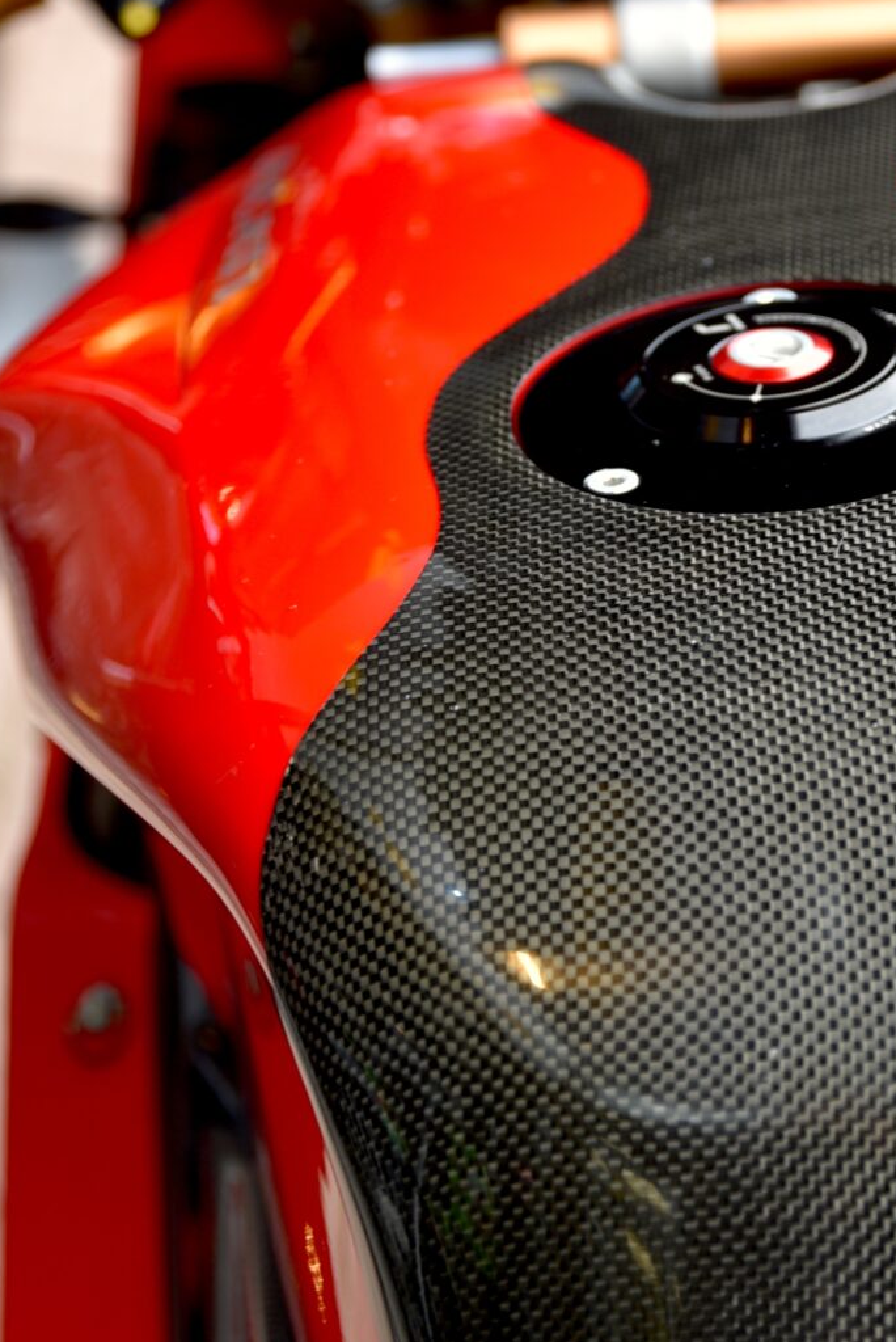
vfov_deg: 15.8
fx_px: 4846
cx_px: 789
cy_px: 658
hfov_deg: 10.5
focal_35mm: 130
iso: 100
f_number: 2.8
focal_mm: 52
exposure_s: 1/25
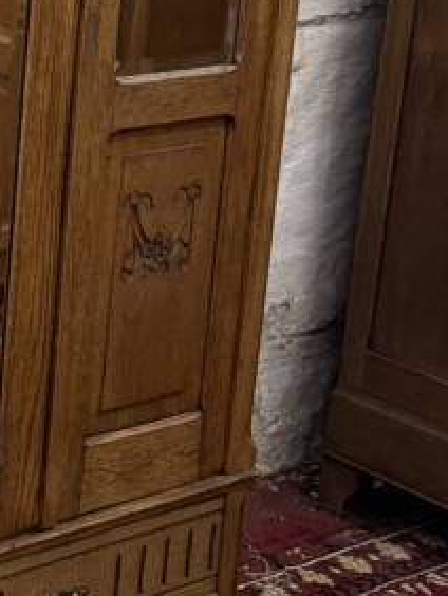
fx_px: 1757
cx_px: -387
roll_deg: -3.1
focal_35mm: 102
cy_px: 38
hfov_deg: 13.0
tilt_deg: -10.2
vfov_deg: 18.9
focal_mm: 6.76
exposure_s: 1/100
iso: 320
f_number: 1.78
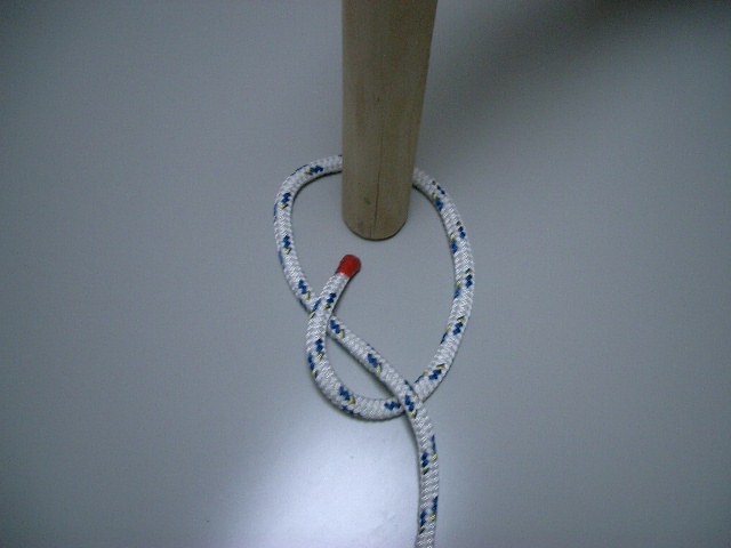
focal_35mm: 35
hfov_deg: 52.6
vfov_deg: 40.7
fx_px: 739
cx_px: 366
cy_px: 274
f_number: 2.6
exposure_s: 1/80
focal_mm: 5.8
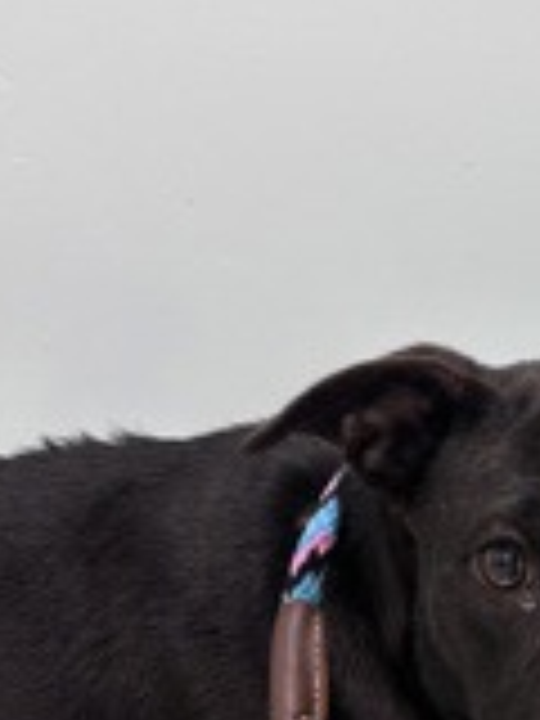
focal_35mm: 63
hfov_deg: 22.4
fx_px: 1310
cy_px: 562
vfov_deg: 30.1
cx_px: 542
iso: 160
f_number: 1.78
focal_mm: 6.86
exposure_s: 1/60
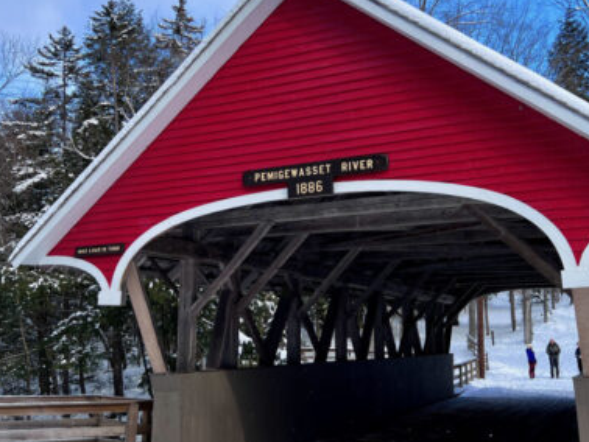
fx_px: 749
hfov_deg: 42.9
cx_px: 307
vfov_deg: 32.9
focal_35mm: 44
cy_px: 204
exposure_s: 1/1808
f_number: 1.5
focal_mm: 5.7
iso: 50
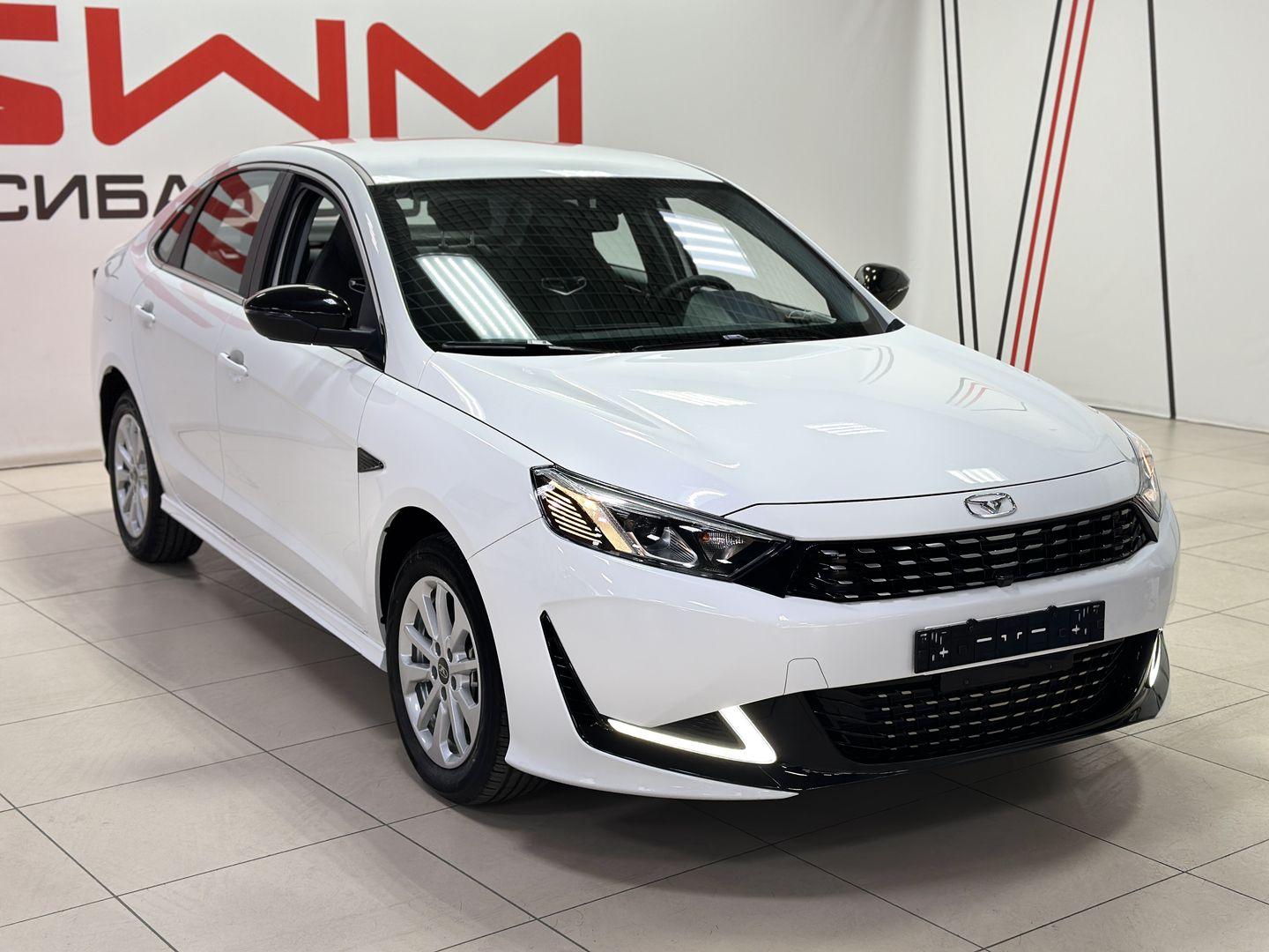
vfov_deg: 30.3
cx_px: 634
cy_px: 476
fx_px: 1760
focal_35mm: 48
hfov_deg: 39.7
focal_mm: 6.86
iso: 64
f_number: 1.78
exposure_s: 1/100
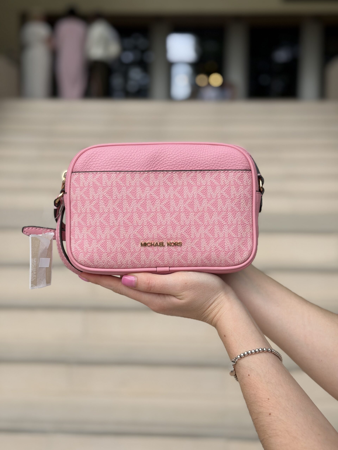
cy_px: 225
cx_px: 169
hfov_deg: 30.3
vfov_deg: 39.7
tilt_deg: -4.9
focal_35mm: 48
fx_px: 625
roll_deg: -0.8
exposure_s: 1/1353
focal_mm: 6.76
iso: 64
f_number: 1.78
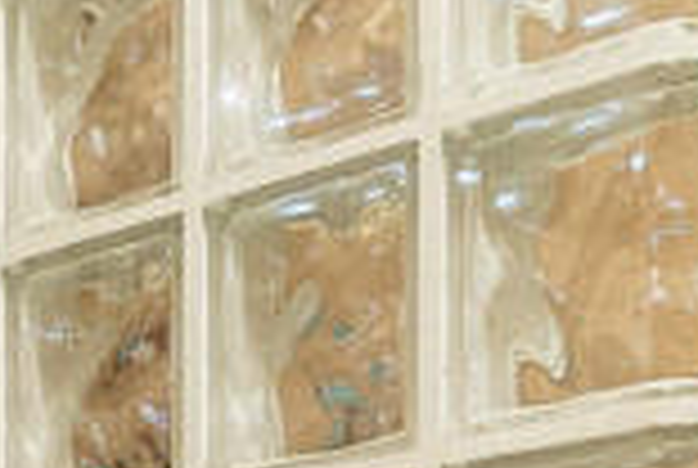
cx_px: -968
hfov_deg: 13.5
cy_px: 997
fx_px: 2156
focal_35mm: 111
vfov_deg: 11.0
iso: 640
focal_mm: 10
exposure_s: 1/200
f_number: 8
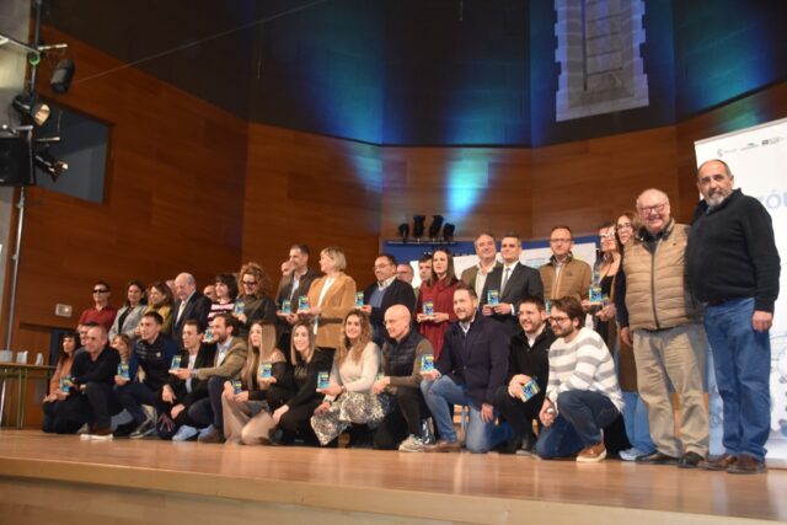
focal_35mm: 38
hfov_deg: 51.3
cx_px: 394
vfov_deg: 35.5
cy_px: 262
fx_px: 820
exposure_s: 1/60
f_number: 4
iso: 720
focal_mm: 25
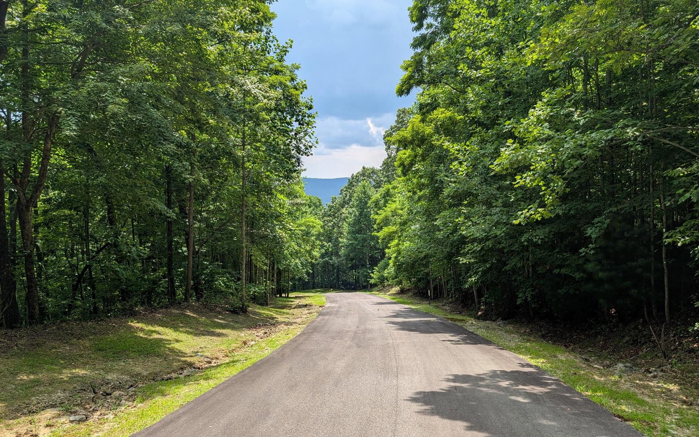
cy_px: 233
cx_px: 354
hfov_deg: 70.4
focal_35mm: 26
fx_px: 495
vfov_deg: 47.6
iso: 23
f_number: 1.68
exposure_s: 1/718
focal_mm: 6.9
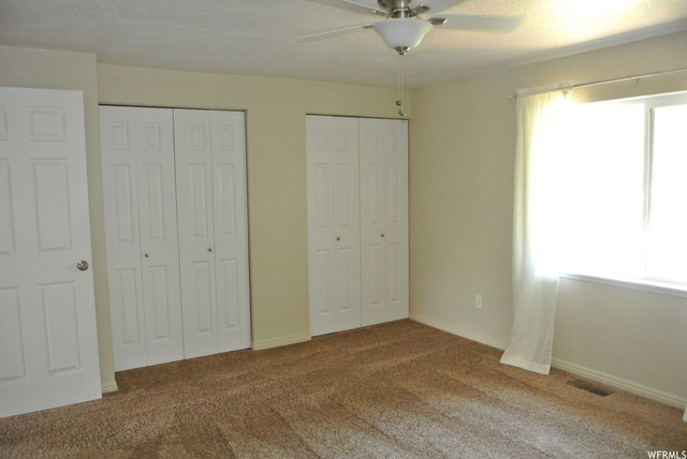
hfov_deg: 67.3
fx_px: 516
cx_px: 344
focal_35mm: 27
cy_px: 230
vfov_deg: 48.0
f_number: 3.5
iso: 1250
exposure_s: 1/60
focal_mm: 10
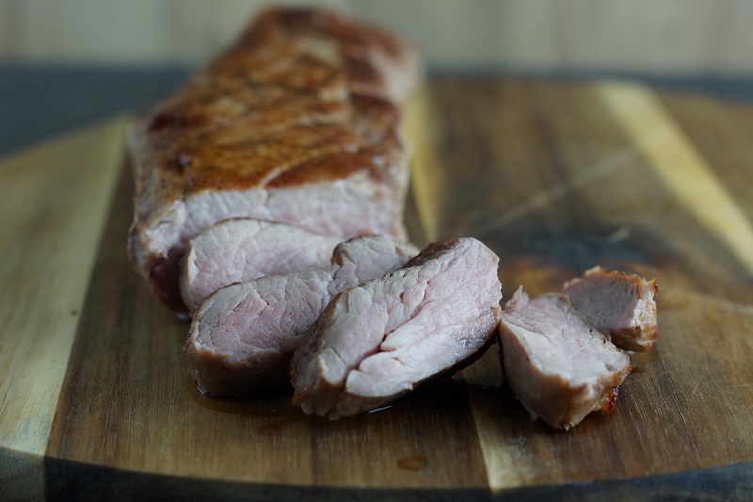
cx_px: 376
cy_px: 251
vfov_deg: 18.2
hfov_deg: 27.0
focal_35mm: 75
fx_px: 1568
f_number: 4
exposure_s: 1/160
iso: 640
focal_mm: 50
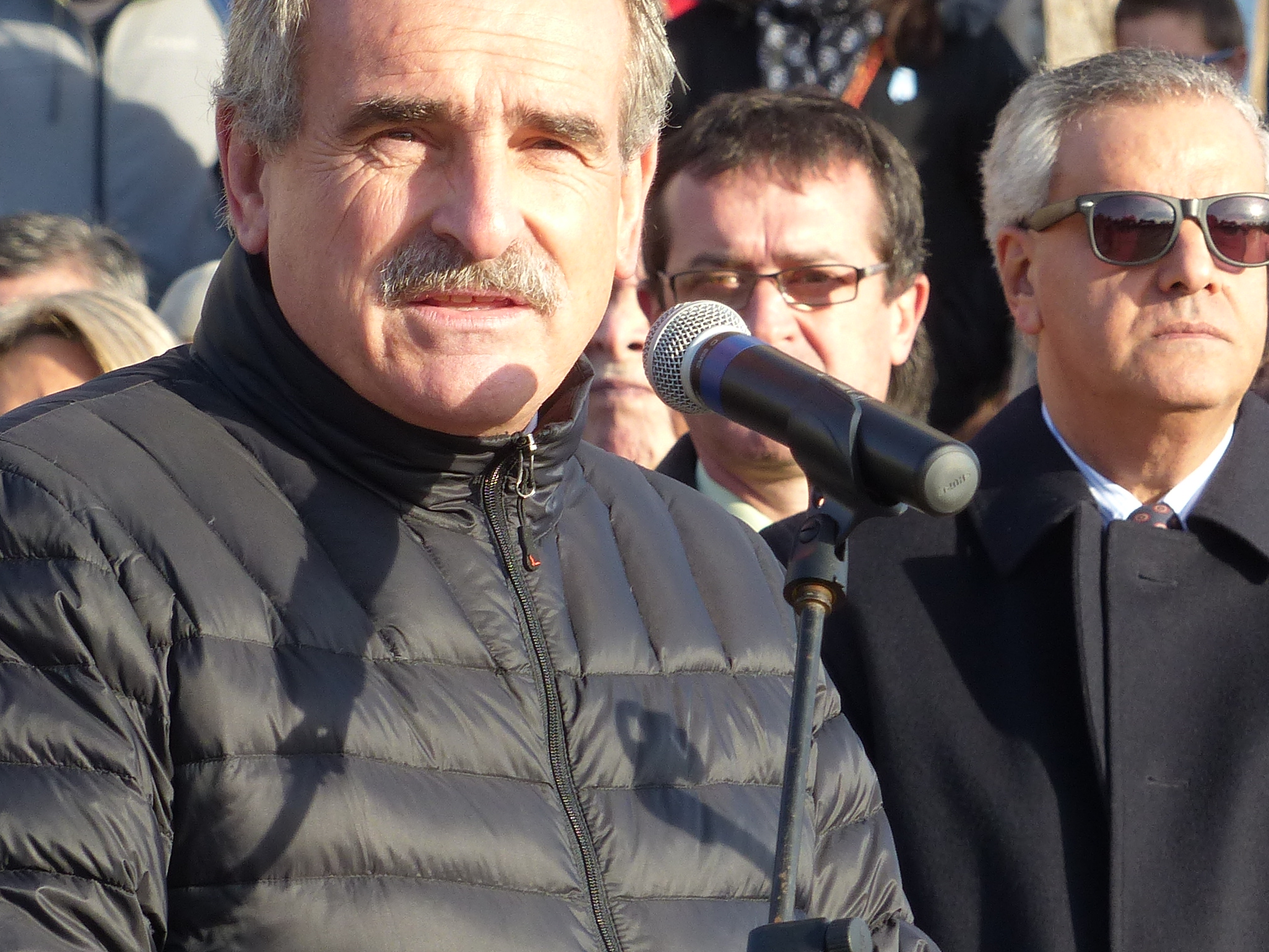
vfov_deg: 3.1
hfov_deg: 4.1
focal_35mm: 478
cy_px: 448
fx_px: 17525
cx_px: 430
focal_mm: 44
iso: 100
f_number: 4
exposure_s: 1/250
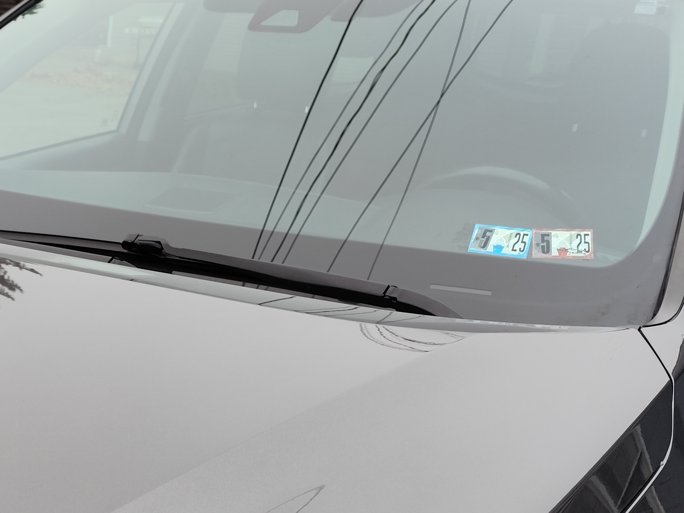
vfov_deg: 25.5
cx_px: 19
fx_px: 1067
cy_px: 530
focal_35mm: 54
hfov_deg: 33.0
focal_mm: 6.14
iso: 50
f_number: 1.65
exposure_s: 1/120
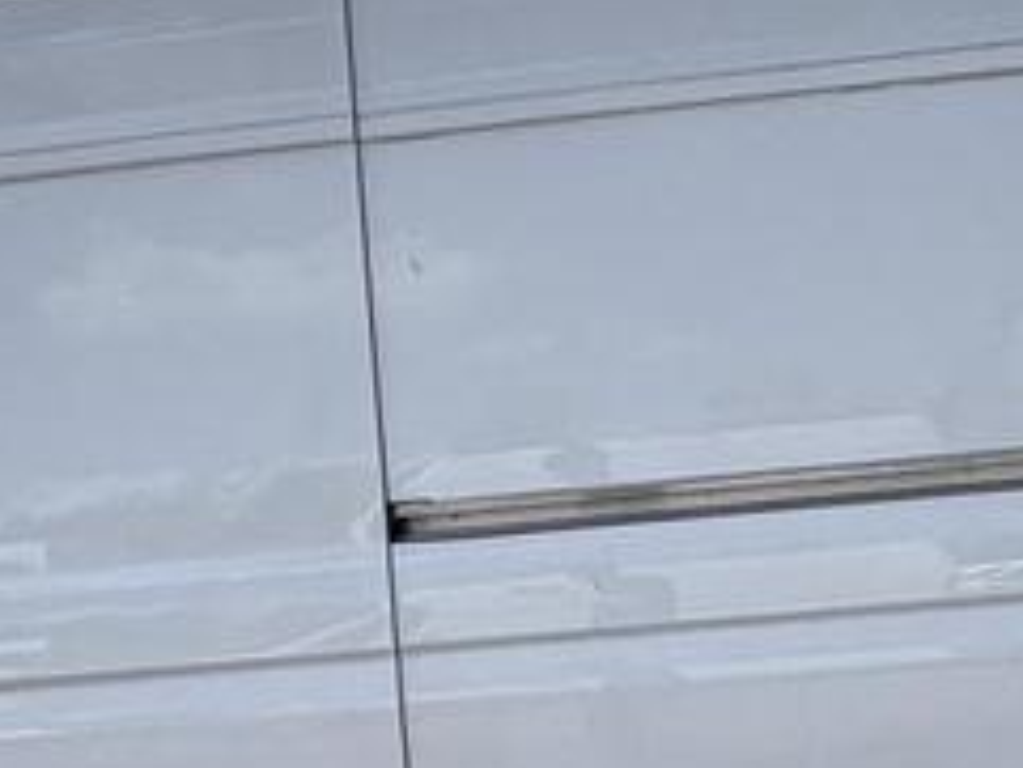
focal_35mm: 52
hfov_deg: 36.3
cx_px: 323
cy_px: 522
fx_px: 1538
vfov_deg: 27.9
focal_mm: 2.22
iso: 50
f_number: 2.2
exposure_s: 1/1880
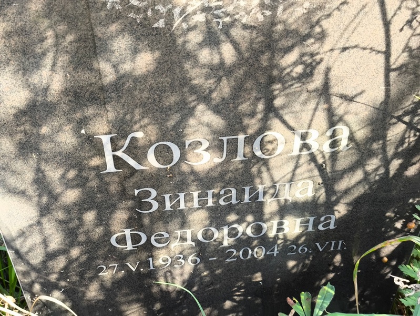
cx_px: 210
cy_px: 158
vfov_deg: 29.1
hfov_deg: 38.2
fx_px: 607
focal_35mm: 50
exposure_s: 1/120
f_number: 1.7
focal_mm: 4.71
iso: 100
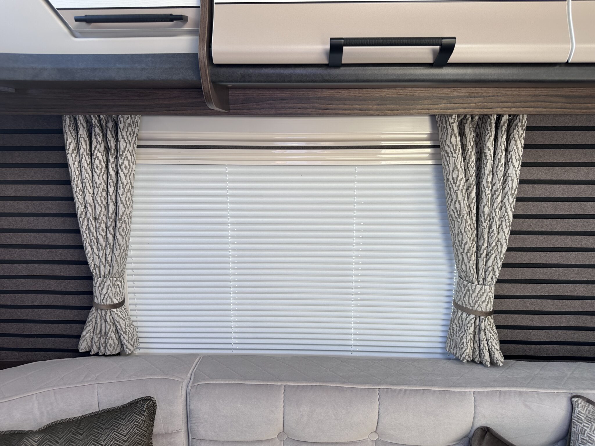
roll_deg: -0.7
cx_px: 298
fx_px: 413
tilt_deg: -10.6
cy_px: 223
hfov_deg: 71.6
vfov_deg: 56.8
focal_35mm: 24
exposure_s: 1/121
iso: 64
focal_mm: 6.86
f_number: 1.78
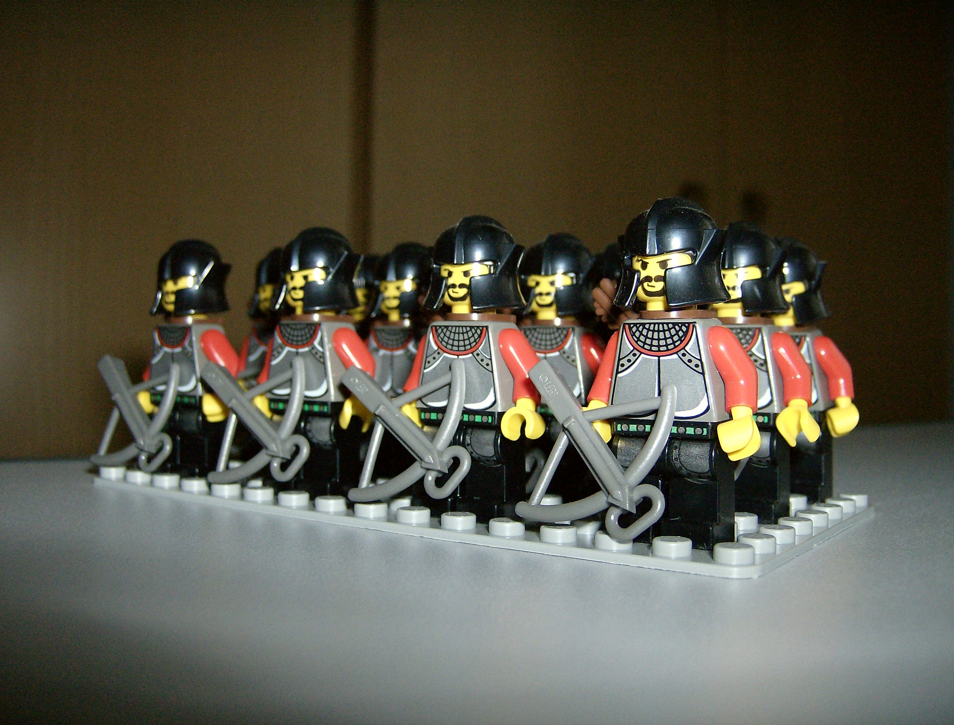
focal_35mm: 36
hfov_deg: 51.1
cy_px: 362
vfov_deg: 40.0
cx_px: 477
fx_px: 997
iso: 200
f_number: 2.8
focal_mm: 6
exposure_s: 1/60
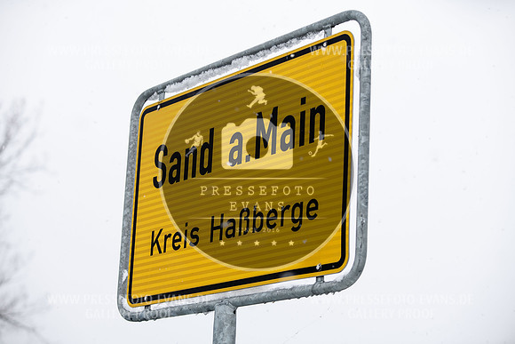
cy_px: 172
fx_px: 1231
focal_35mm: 86
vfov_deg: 15.9
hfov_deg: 23.6
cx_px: 258
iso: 160
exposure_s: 1/500
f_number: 5
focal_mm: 86
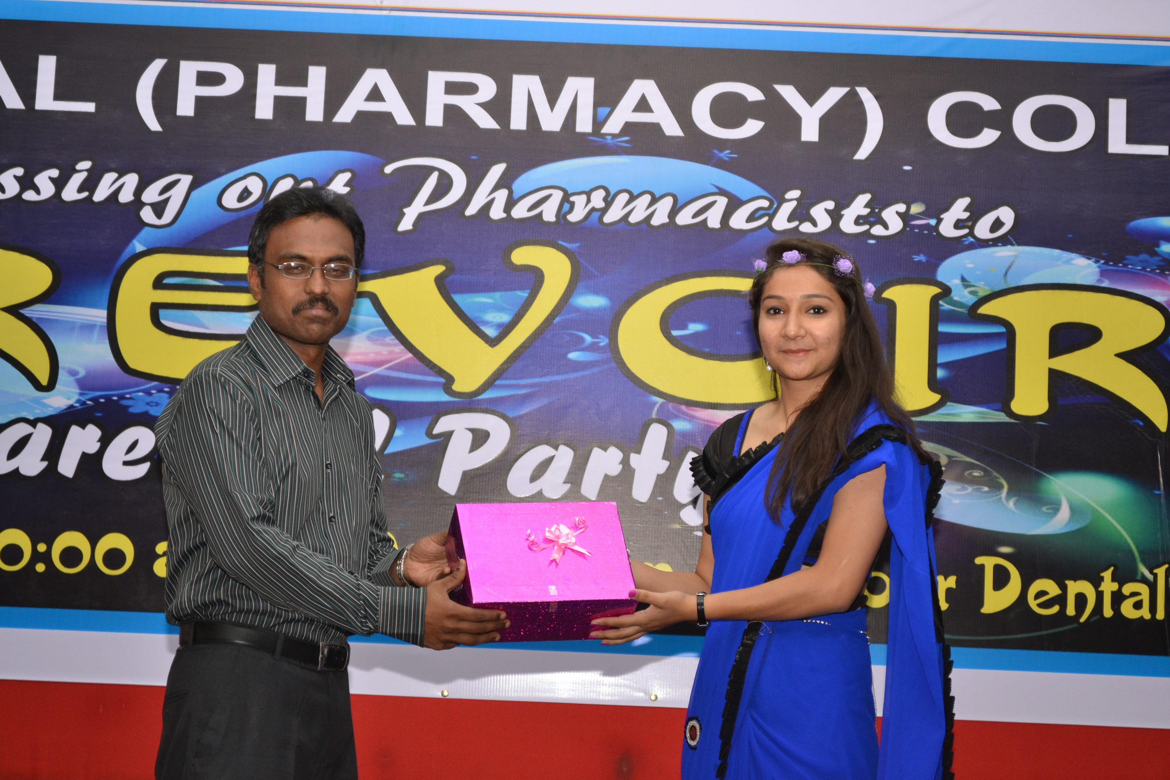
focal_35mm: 82
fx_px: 2681
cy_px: 390
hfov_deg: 24.6
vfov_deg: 16.6
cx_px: 585
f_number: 5.6
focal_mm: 55
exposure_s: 1/60
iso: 800
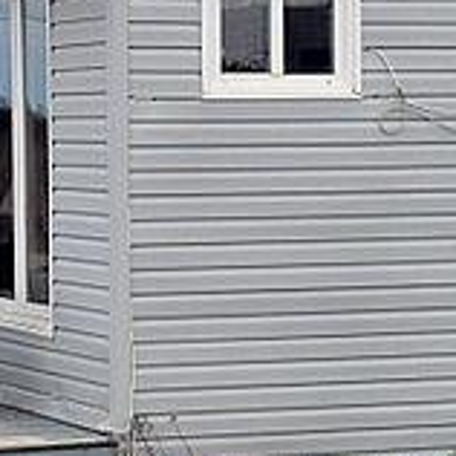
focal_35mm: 194
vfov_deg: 9.0
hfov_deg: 8.8
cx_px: -237
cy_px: 219
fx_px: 2891
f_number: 10
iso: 200
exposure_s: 1/400
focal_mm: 20
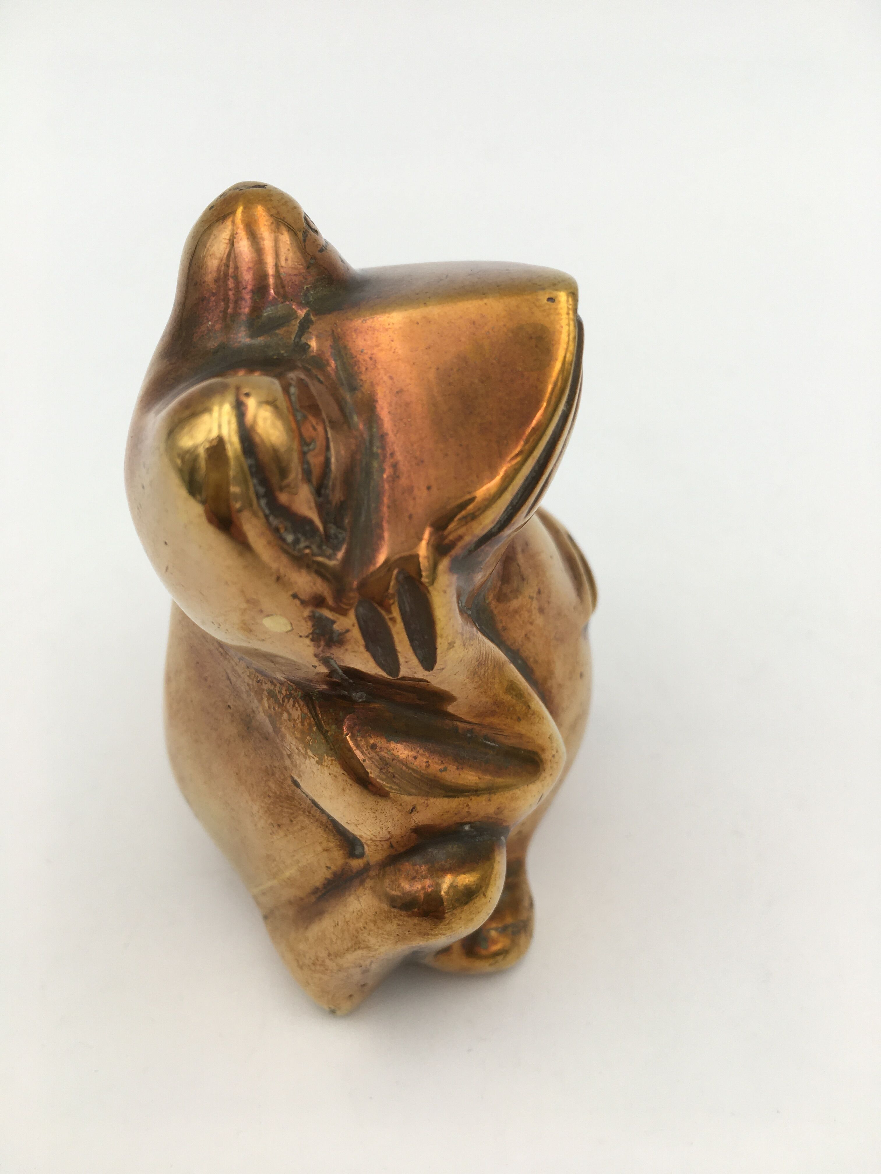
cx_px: 440
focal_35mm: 29
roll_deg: +0.7
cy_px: 587
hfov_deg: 48.2
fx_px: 984
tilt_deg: -41.5
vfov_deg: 61.7
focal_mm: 4.15
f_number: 2.2
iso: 32
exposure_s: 1/120
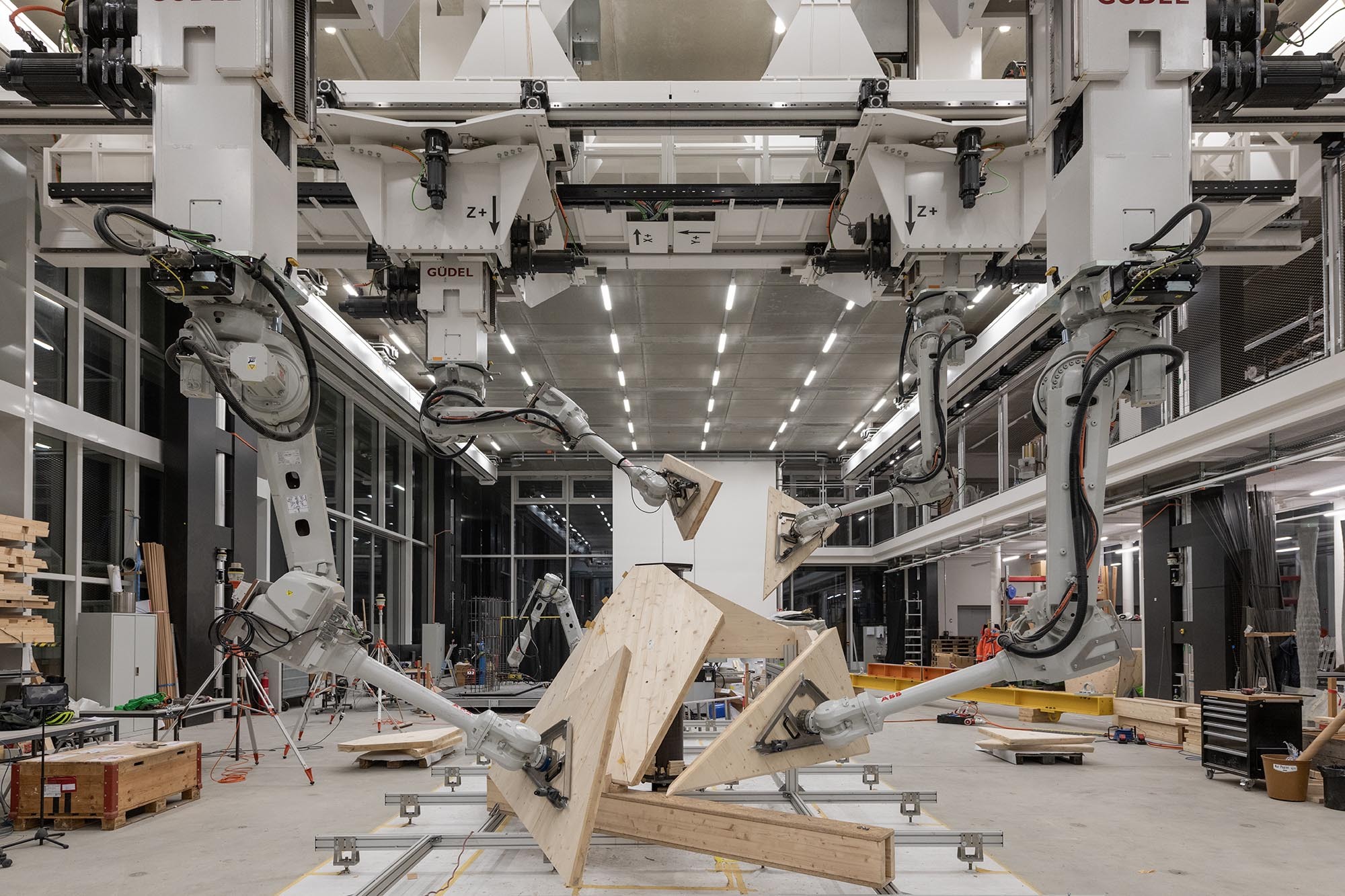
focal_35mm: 19
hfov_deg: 86.9
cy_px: 448
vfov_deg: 64.5
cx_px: 672
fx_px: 710
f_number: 4.5
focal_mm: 19
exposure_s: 1/50
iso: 720
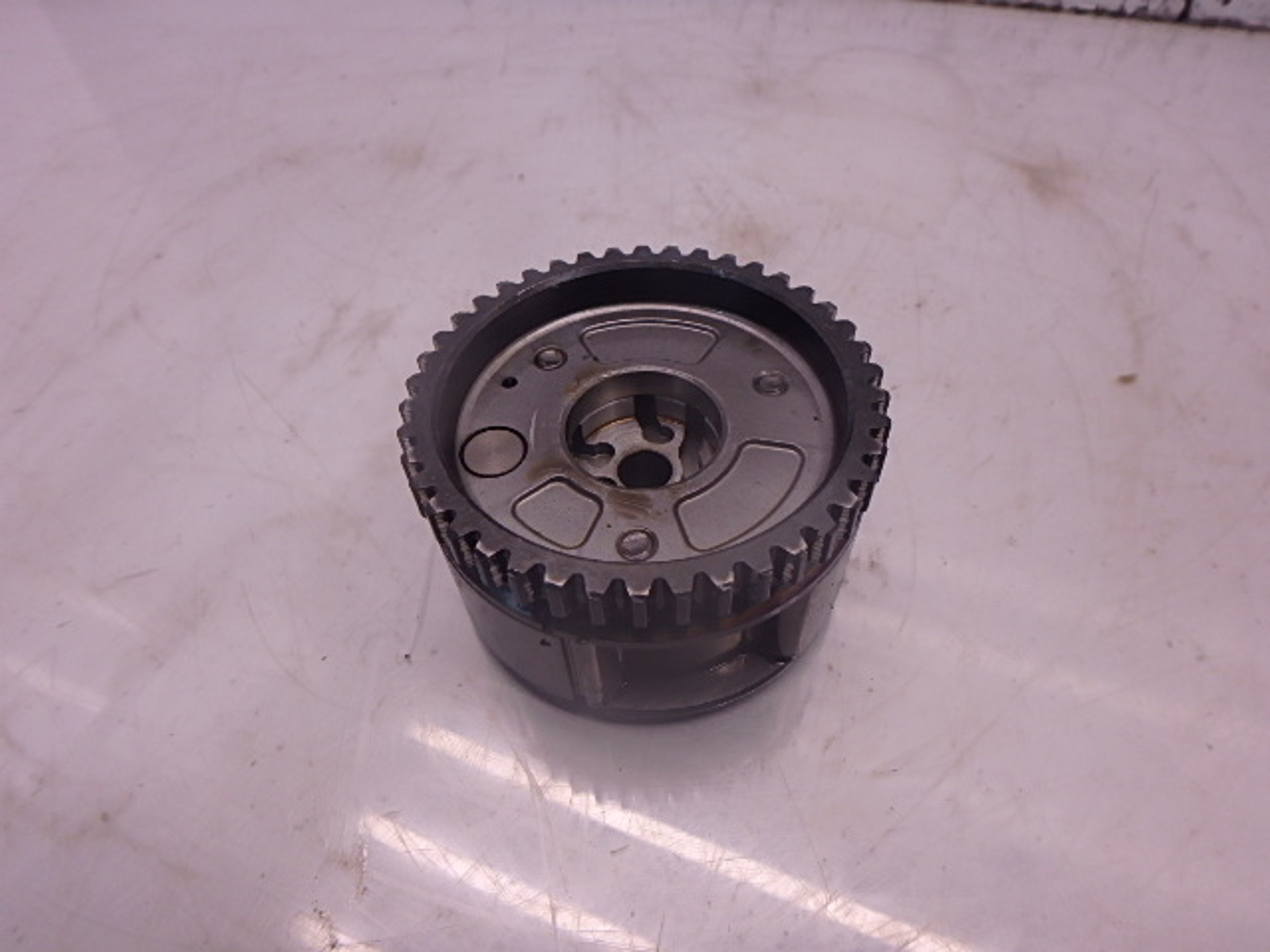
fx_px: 770
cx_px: 635
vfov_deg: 63.4
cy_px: 476
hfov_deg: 79.0
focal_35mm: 21
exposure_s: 1/60
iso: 160
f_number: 3.5
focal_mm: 3.7
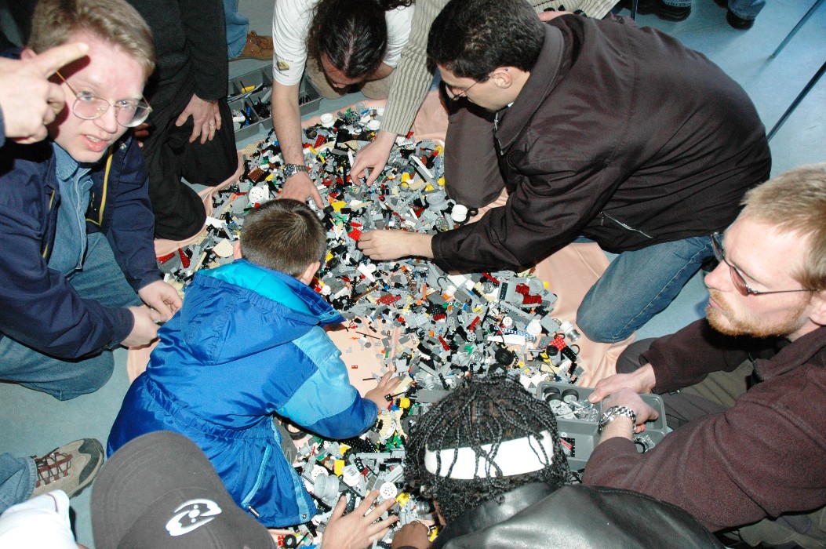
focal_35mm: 27
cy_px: 274
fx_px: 619
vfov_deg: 47.8
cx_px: 413
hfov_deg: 67.4
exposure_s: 1/60
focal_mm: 18
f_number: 4
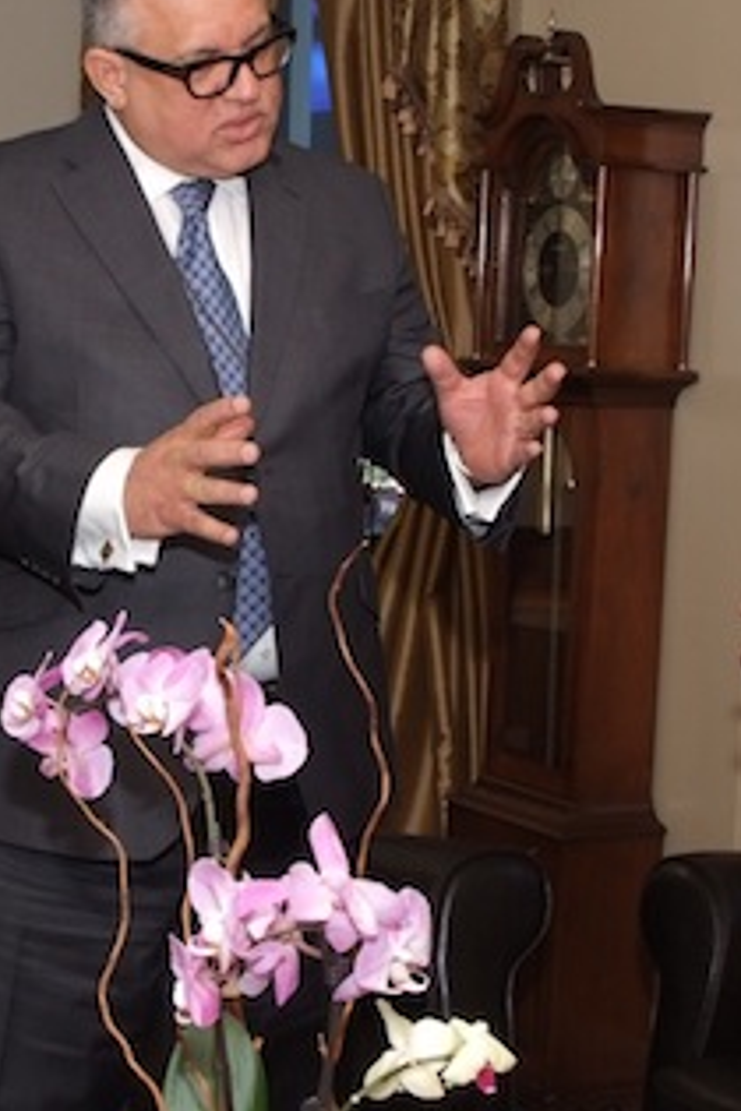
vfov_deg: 24.2
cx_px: 212
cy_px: 591
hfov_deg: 16.2
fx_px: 2593
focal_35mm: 84
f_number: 7.1
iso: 500
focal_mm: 22
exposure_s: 1/80
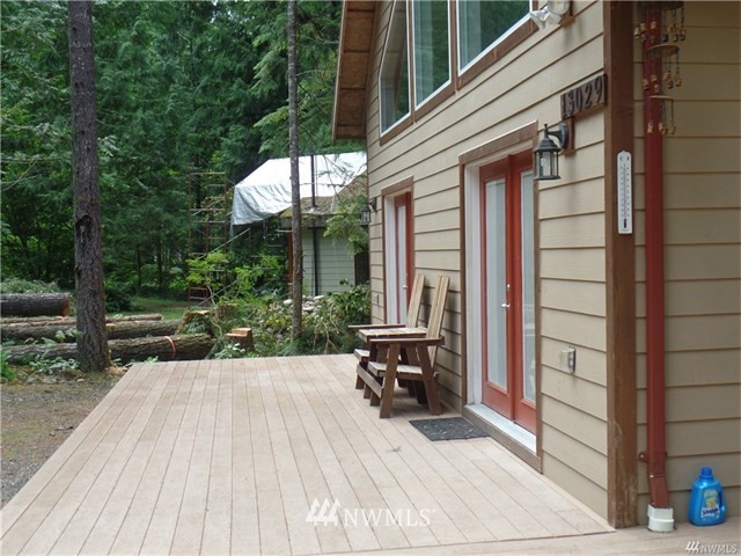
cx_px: 370
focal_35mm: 42
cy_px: 278
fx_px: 899
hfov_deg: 44.8
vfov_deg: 34.3
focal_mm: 7.5
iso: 80
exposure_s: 1/180
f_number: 3.2
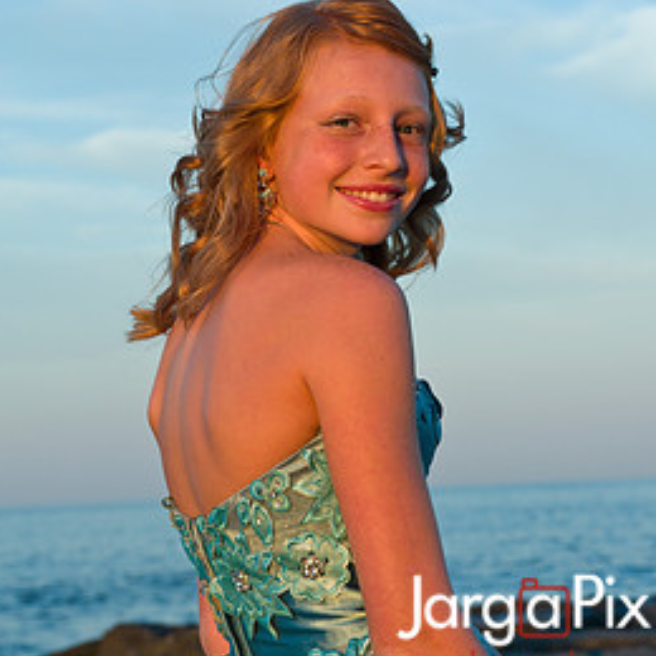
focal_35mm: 103
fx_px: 2208
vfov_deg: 16.8
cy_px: 141
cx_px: 360
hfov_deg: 16.9
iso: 200
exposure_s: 1/125
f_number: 9
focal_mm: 70
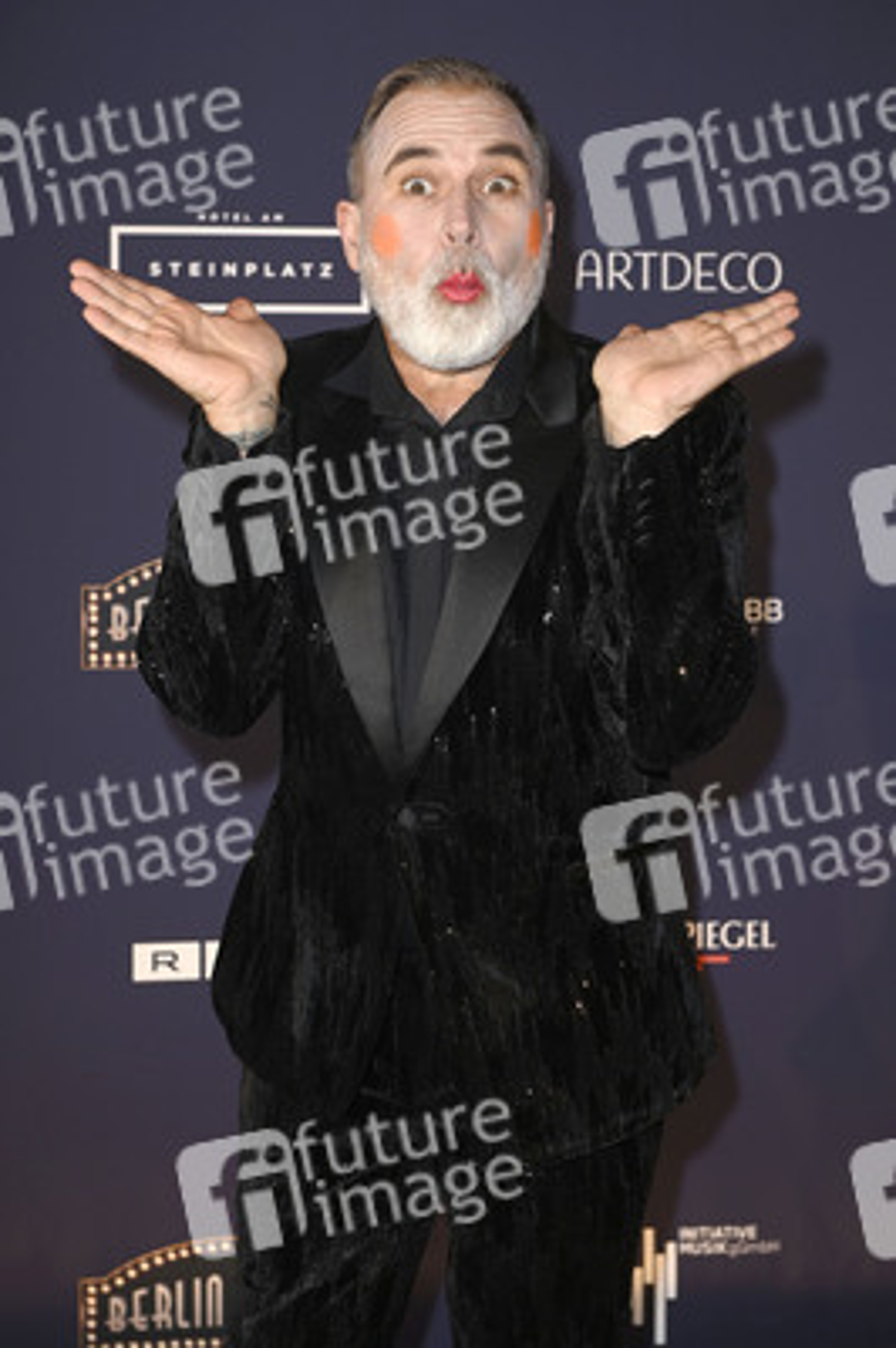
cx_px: 448
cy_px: 674
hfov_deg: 20.6
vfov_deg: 30.5
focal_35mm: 66
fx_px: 2468
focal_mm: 66
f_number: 5.6
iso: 400
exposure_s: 1/200
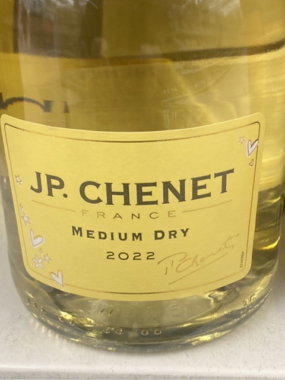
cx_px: 142
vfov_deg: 32.2
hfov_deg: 24.4
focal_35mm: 60
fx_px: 659
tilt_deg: -27.1
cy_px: 190
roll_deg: +0.5
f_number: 1.8
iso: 100
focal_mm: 4.25
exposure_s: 1/58
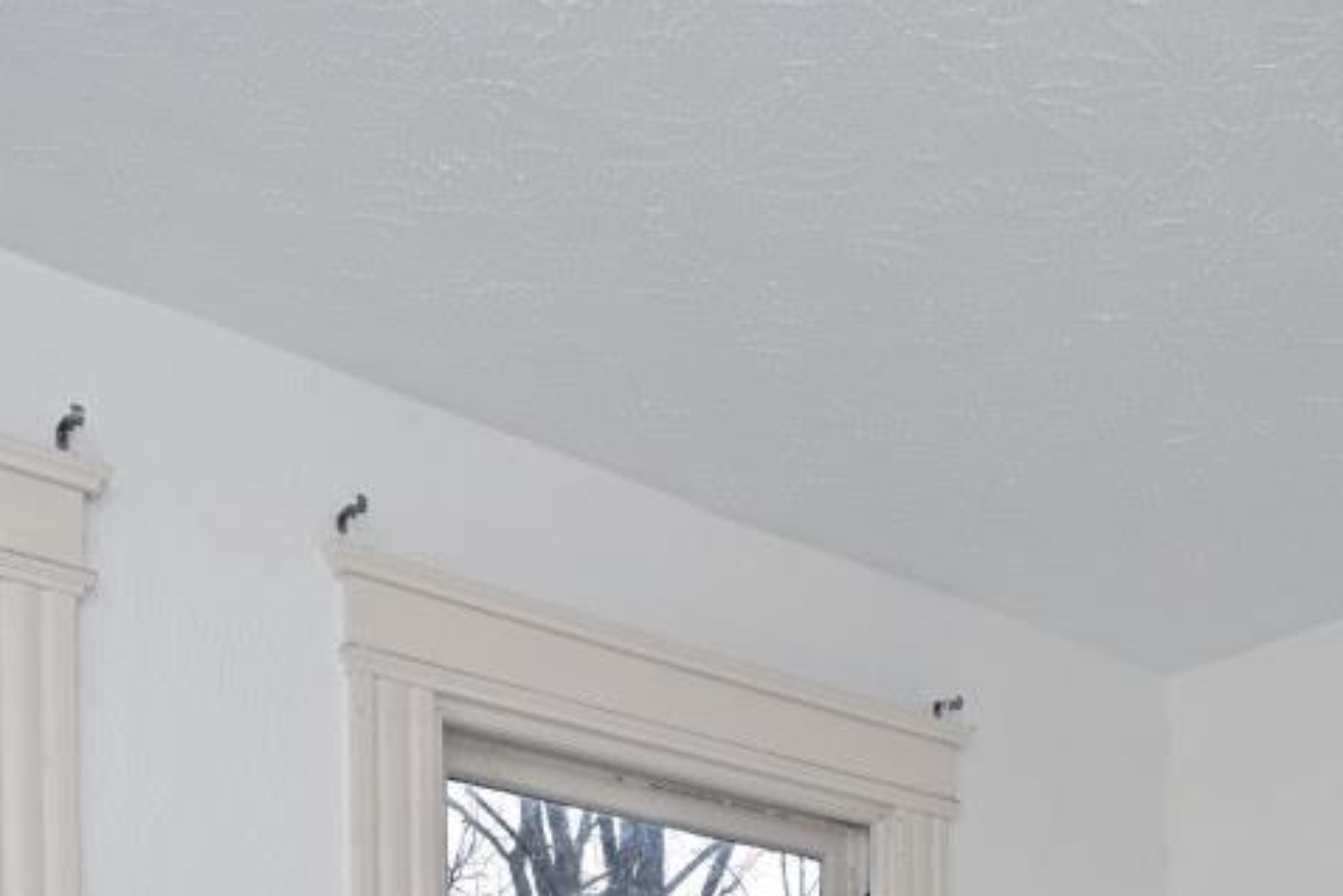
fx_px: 1641
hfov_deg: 44.1
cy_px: 1330
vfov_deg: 24.2
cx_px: 842
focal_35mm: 44
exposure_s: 1/160
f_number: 6.3
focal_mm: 14
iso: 100
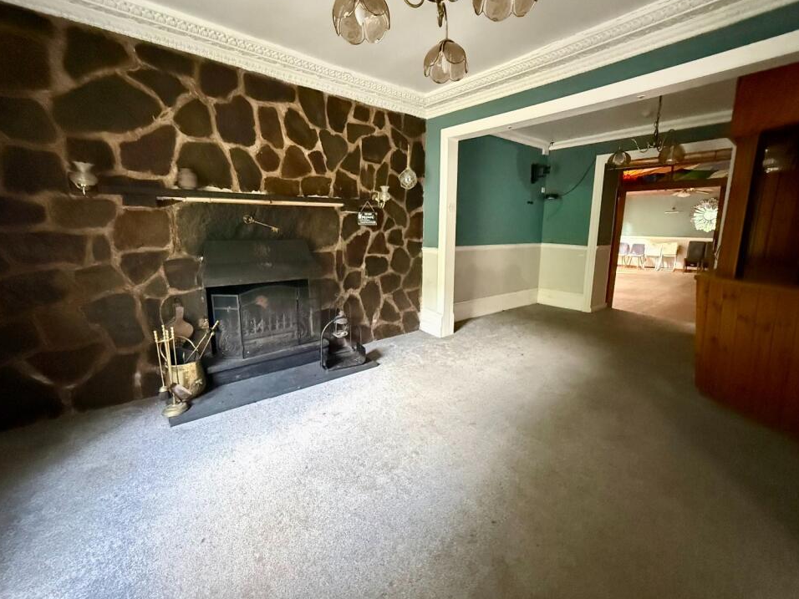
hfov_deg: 98.2
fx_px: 346
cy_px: 285
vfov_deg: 81.7
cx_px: 410
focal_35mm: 15
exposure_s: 1/56
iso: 1250
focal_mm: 2.22
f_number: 2.2
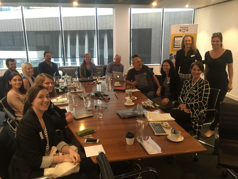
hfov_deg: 61.7
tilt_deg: -12.2
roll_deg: -2.1
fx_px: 199
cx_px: 119
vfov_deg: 48.2
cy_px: 90
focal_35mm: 29
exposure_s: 1/8
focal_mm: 4.15
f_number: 2.2
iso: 125
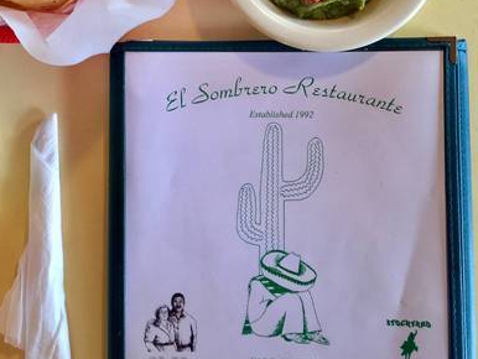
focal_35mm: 44
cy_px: 108
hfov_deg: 42.6
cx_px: 176
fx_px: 608
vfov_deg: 32.5
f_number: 2.2
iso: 125
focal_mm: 4.15
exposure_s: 1/10
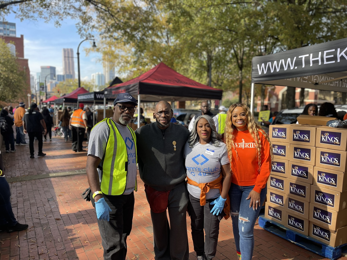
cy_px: 130
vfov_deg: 53.1
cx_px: 174
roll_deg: -0.7
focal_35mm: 26
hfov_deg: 67.3
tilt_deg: -6.7
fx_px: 261
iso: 50
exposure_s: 1/1003
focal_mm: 5.1
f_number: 1.6
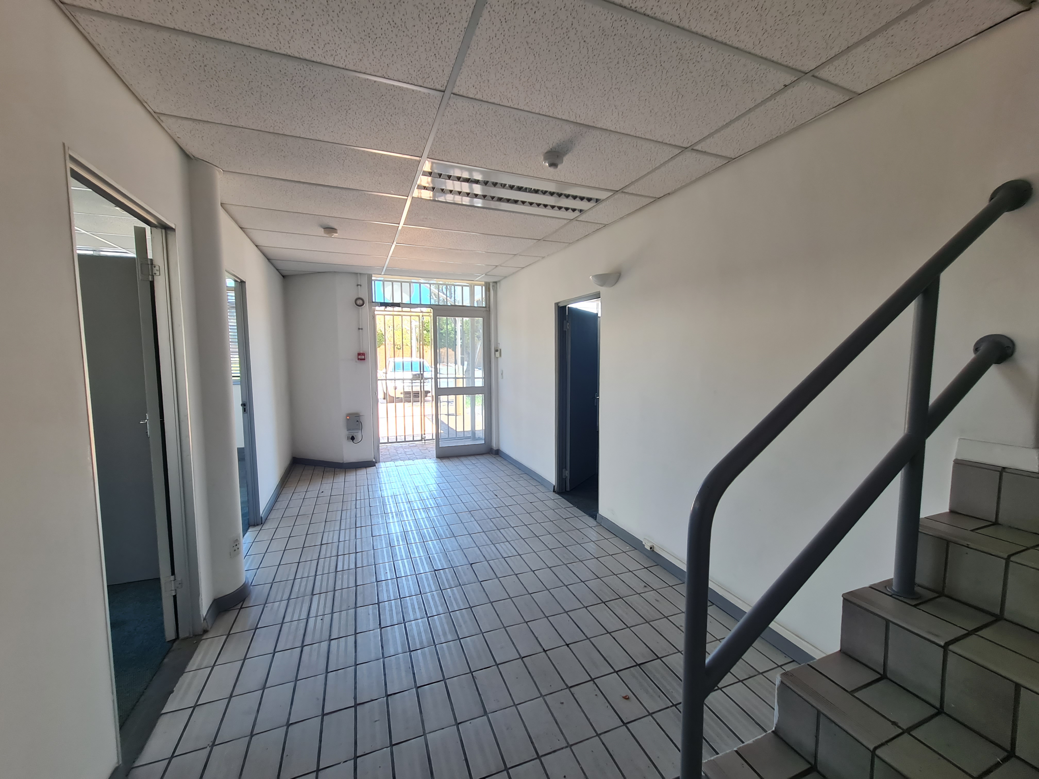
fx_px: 390
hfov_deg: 106.2
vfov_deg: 89.9
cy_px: 390
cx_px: 520
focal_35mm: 13
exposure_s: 1/50
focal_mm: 2.2
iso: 80
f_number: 2.2
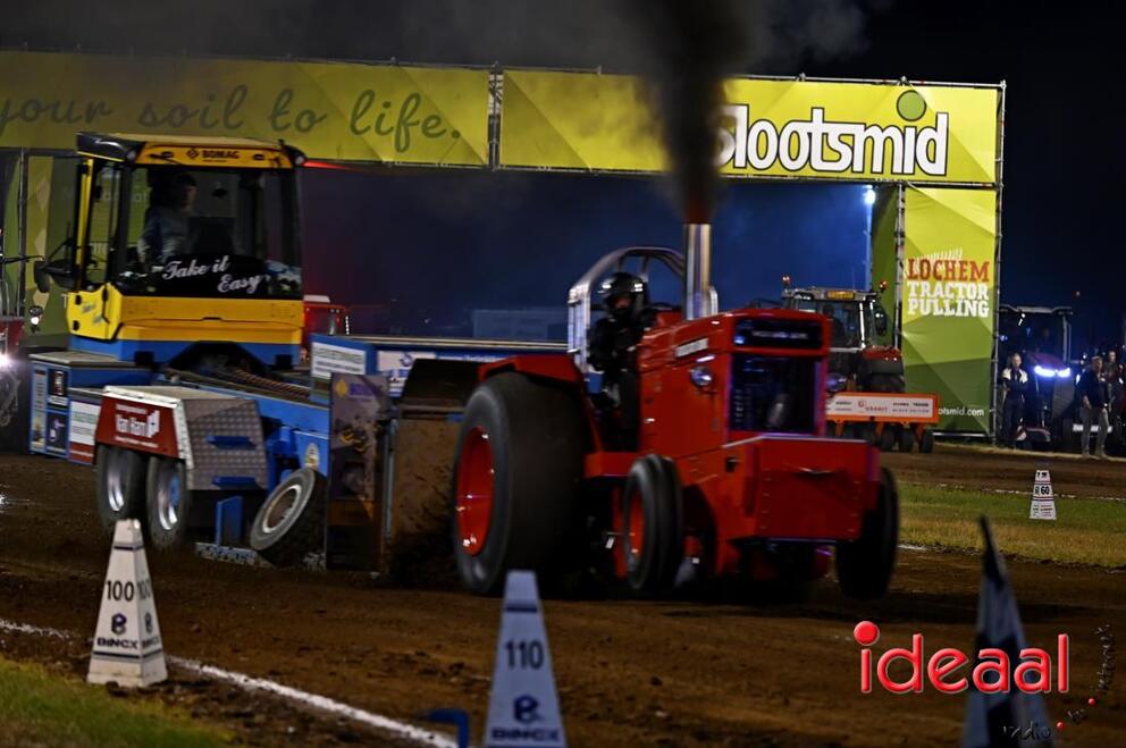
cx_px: 563
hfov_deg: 9.0
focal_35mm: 230
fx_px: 7186
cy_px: 374
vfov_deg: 6.0
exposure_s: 1/80
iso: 1250
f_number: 5
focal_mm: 230
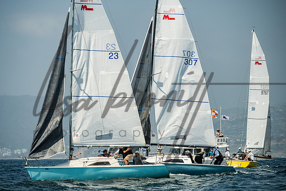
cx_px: 126
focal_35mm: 216
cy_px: 93
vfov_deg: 6.4
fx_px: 1717
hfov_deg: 9.5
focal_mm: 190
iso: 320
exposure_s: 1/1250
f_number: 6.3
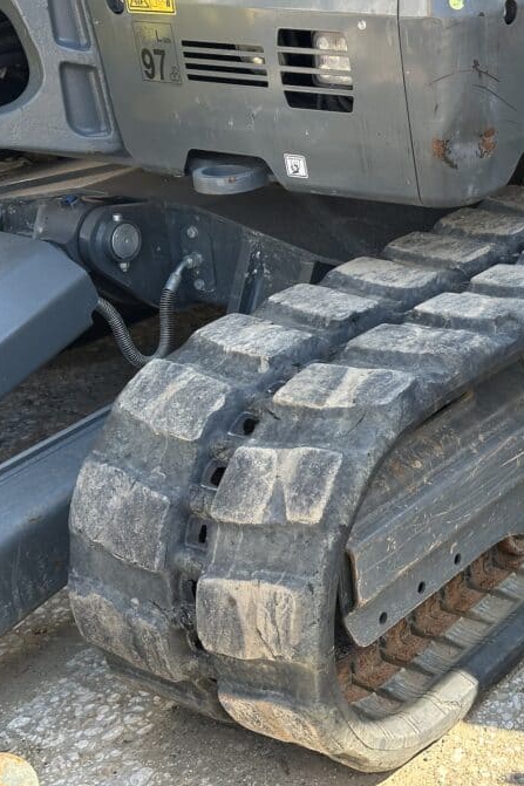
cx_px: 501
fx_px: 1463
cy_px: 394
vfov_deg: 30.1
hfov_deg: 19.8
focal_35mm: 67
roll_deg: +1.3
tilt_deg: -23.0
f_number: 1.78
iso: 64
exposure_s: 1/734
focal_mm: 6.86
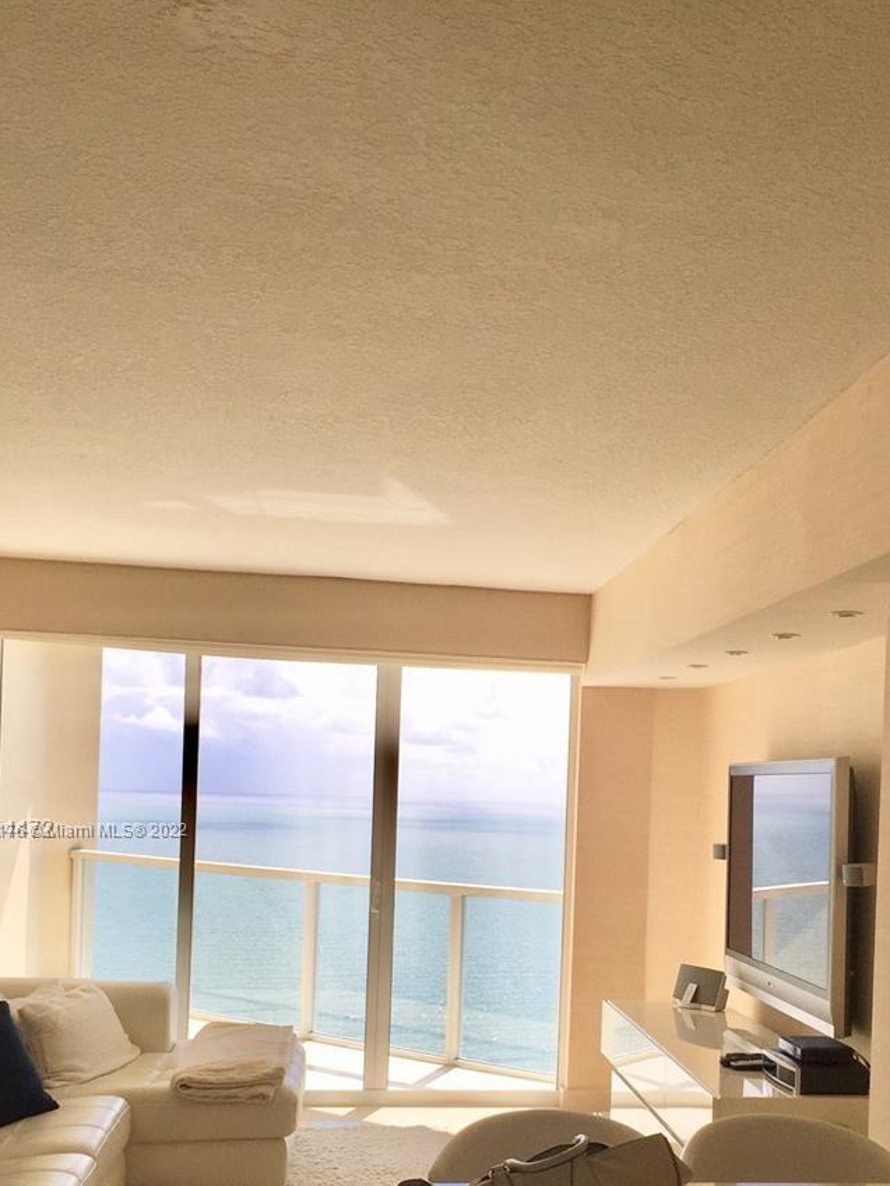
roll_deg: -1.9
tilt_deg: -0.7
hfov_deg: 34.9
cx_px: 560
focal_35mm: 41
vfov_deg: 44.8
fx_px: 1405
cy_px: 831
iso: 32
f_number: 2.2
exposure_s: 1/670
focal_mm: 4.15
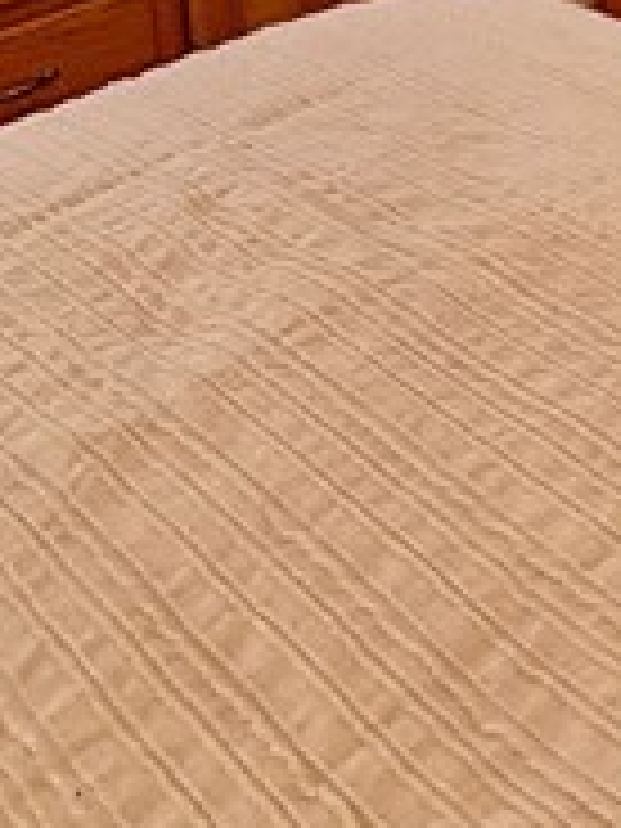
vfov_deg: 21.2
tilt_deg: -7.1
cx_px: 684
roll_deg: +4.7
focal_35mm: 78
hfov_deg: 18.2
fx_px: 1866
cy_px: -410
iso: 160
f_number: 2.2
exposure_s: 1/120
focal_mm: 2.22
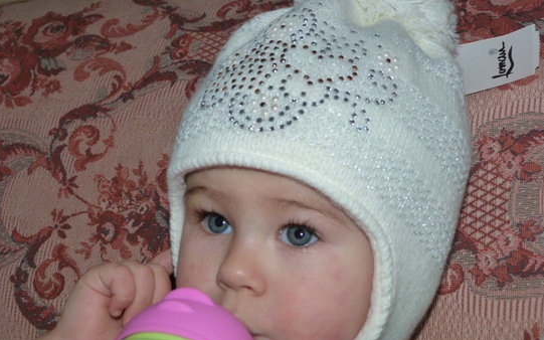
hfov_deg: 36.9
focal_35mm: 55
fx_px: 815
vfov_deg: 23.5
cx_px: 273
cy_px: 151
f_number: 3.2
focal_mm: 9.2
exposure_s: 1/60
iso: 250
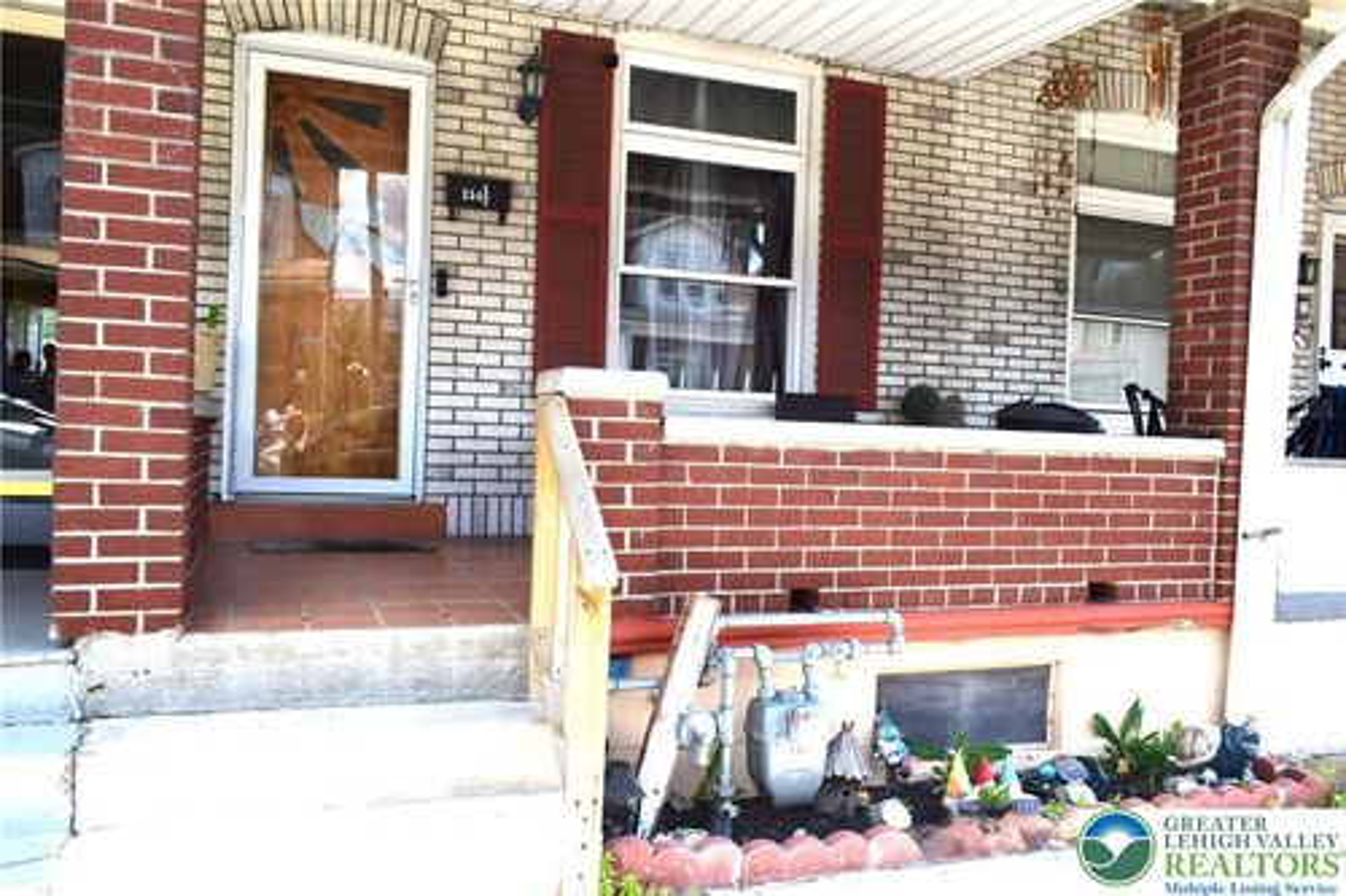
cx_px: 673
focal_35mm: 27
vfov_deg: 47.9
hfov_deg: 67.4
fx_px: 1009
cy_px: 448
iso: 400
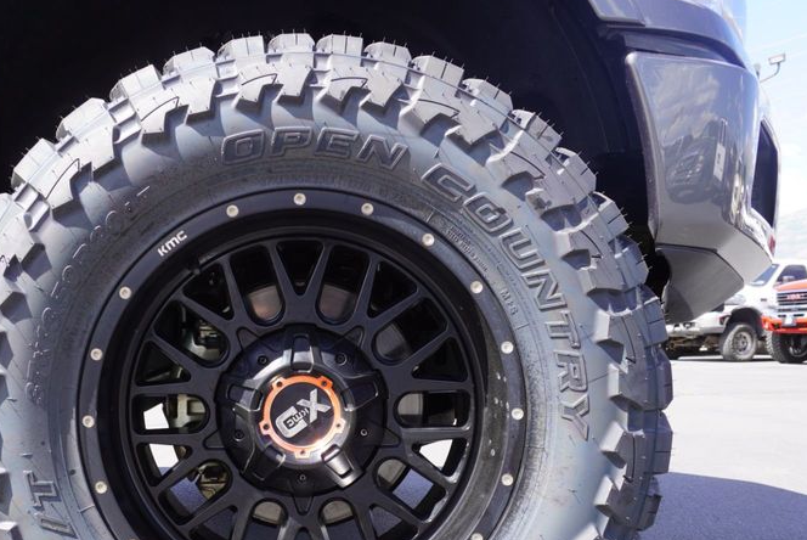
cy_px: 396
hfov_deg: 51.2
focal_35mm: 37
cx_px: 295
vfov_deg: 35.3
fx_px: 830
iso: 100
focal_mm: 16
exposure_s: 1/100
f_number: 6.3
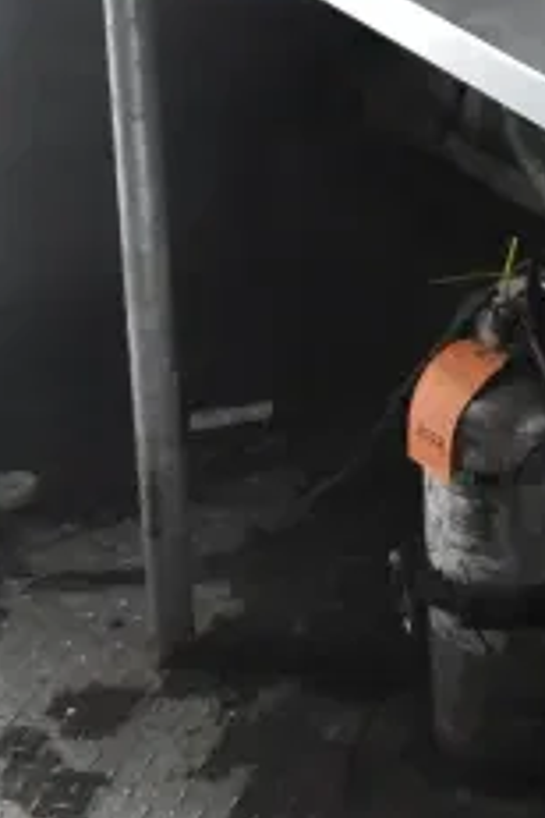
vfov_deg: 18.0
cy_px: -191
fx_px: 2430
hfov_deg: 11.6
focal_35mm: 107
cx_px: 1069
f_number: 3.5
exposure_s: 1/30
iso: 7200
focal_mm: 18
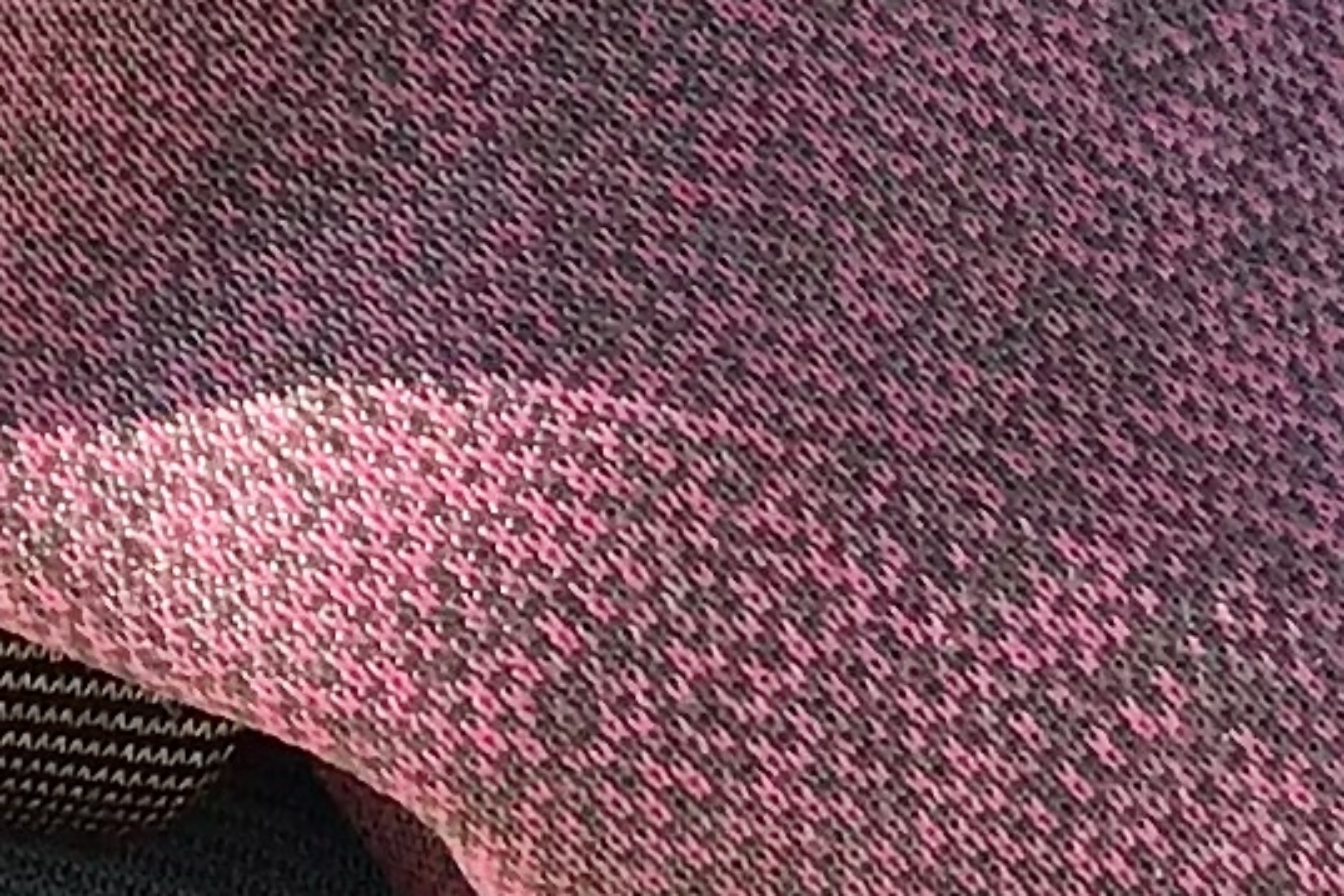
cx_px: -1377
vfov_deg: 7.0
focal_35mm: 196
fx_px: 7317
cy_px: 213
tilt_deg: -13.9
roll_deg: -2.1
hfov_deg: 9.7
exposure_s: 1/1199
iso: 25
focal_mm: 3.3
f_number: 2.4
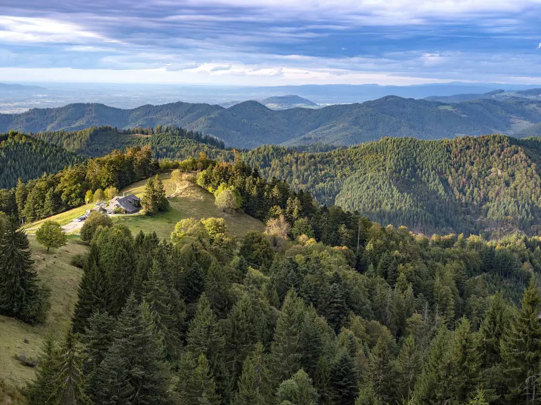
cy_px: 205
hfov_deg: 34.9
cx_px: 272
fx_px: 859
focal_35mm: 55
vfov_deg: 26.5
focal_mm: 50
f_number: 6.3
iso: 200
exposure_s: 1/100
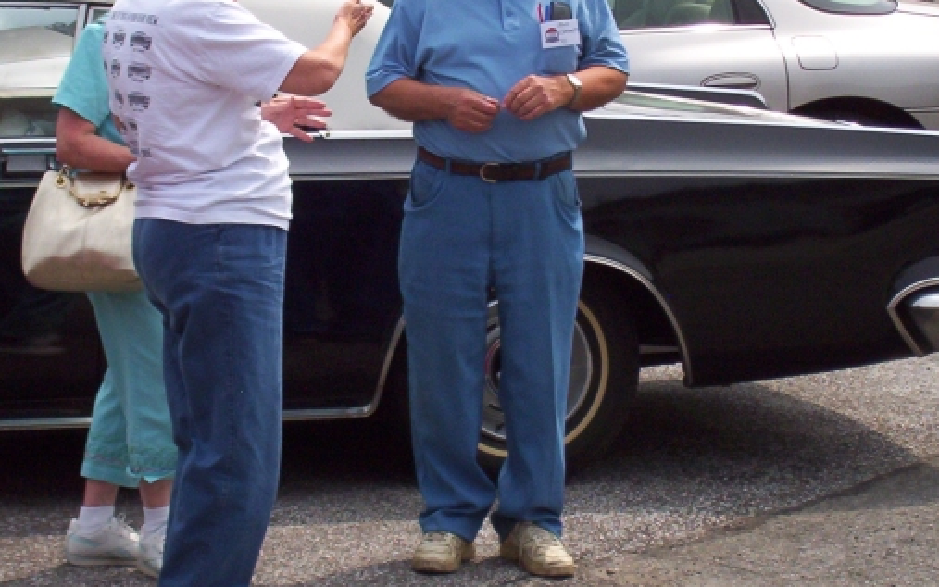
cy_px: 106
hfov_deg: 12.8
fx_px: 4172
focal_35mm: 163
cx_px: 370
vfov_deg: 8.0
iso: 100
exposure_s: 1/976
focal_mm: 16.61
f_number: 4.72
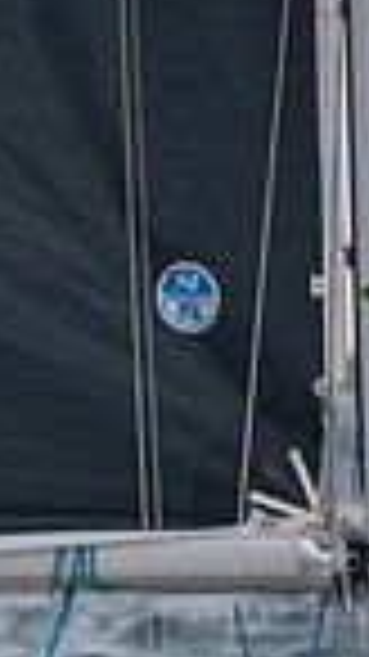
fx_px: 17885
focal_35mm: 1027
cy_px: 691
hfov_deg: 1.2
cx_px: -837
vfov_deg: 2.1
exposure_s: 1/500
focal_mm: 165
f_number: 5.6
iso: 400
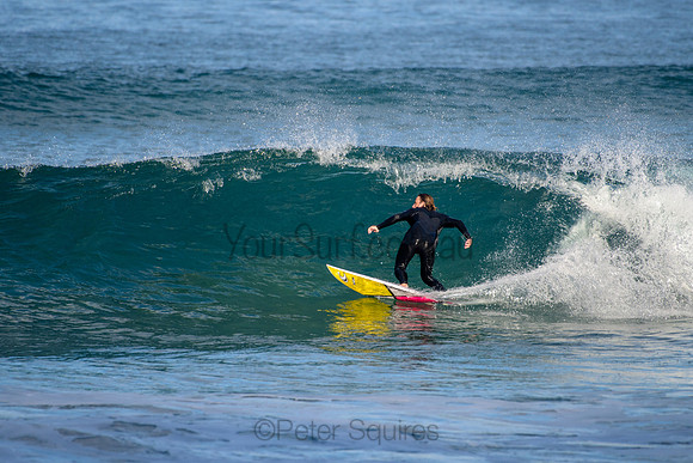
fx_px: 11808
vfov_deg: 2.2
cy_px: 225
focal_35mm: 613
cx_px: 356
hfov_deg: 3.4
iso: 140
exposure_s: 1/2000
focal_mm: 500
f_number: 5.6
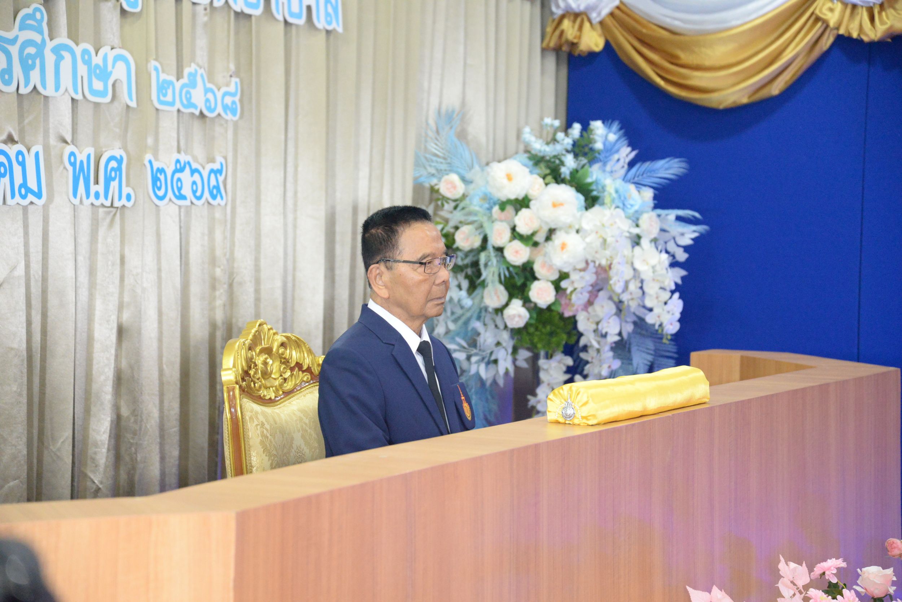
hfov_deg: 23.9
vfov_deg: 16.1
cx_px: 451
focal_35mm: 85
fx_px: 2130
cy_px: 301
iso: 6400
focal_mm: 85
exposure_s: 1/200
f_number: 4.5
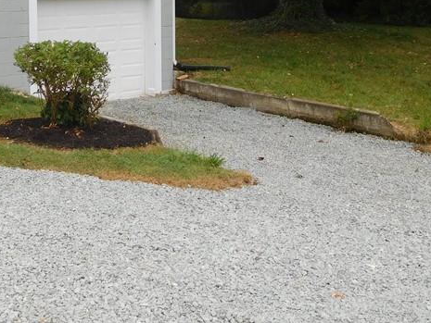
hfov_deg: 34.4
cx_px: 123
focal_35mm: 55
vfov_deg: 25.4
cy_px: 6
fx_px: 685
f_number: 3.4
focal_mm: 4.5
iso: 125
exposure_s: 1/400
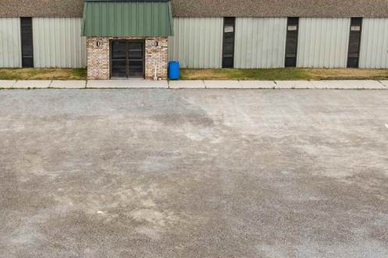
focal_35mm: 57
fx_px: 614
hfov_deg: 34.7
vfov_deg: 23.6
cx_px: 124
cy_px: 78
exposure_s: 1/400
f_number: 2.8
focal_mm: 8.38
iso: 100
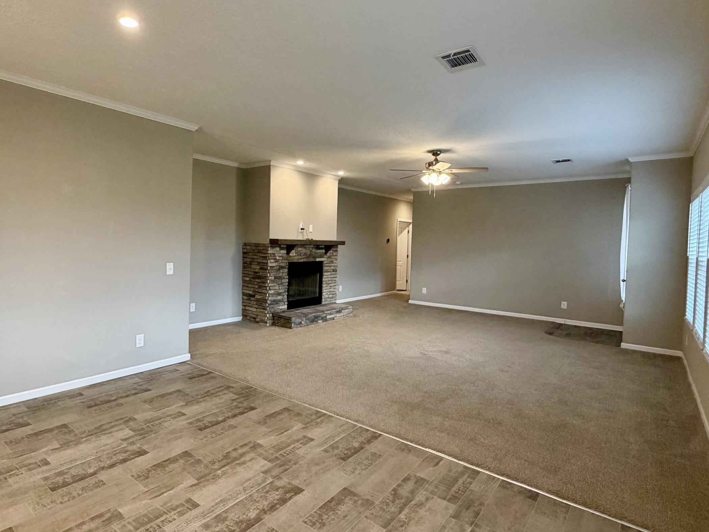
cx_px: 288
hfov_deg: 80.9
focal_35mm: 20
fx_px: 410
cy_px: 252
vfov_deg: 65.9
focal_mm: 2.22
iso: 320
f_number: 2.2
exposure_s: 1/60
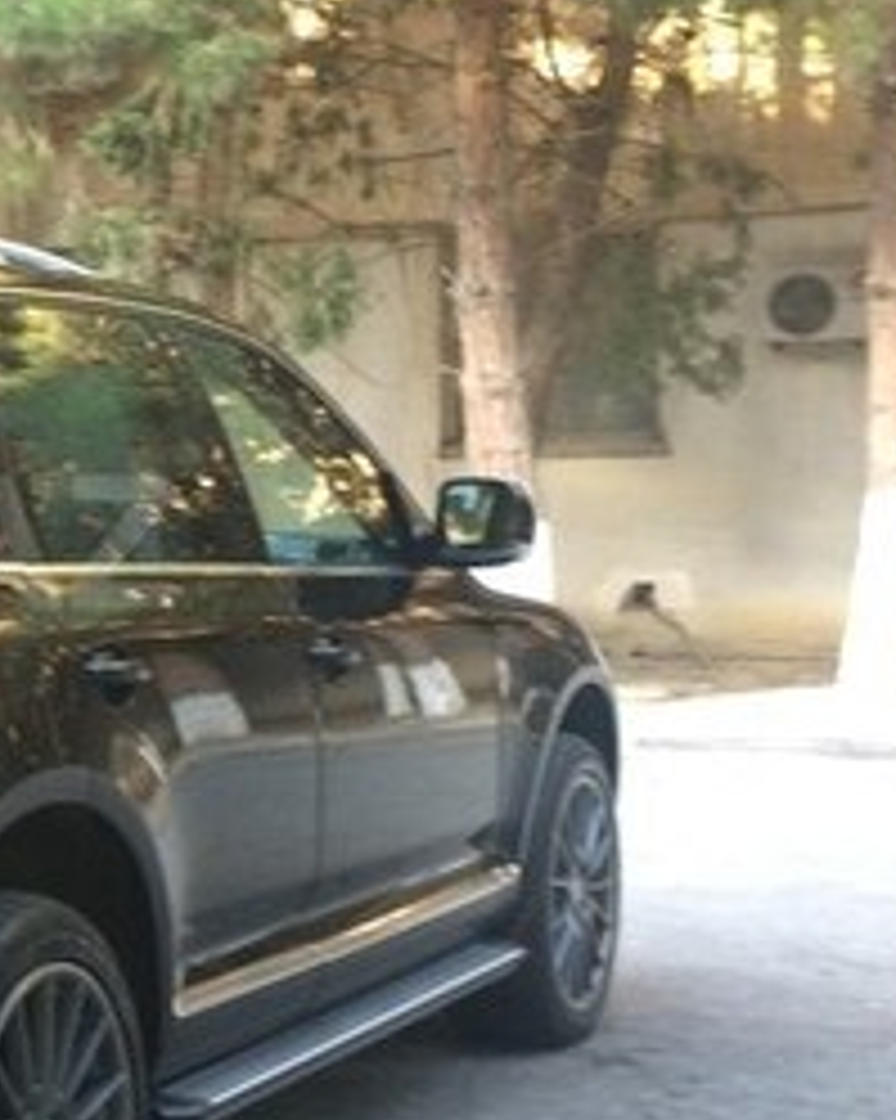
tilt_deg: -1.9
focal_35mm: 75
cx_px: -288
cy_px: 542
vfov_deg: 25.4
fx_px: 2488
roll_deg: +0.7
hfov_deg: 18.8
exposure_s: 1/33
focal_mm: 4.15
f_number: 2.2
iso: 50
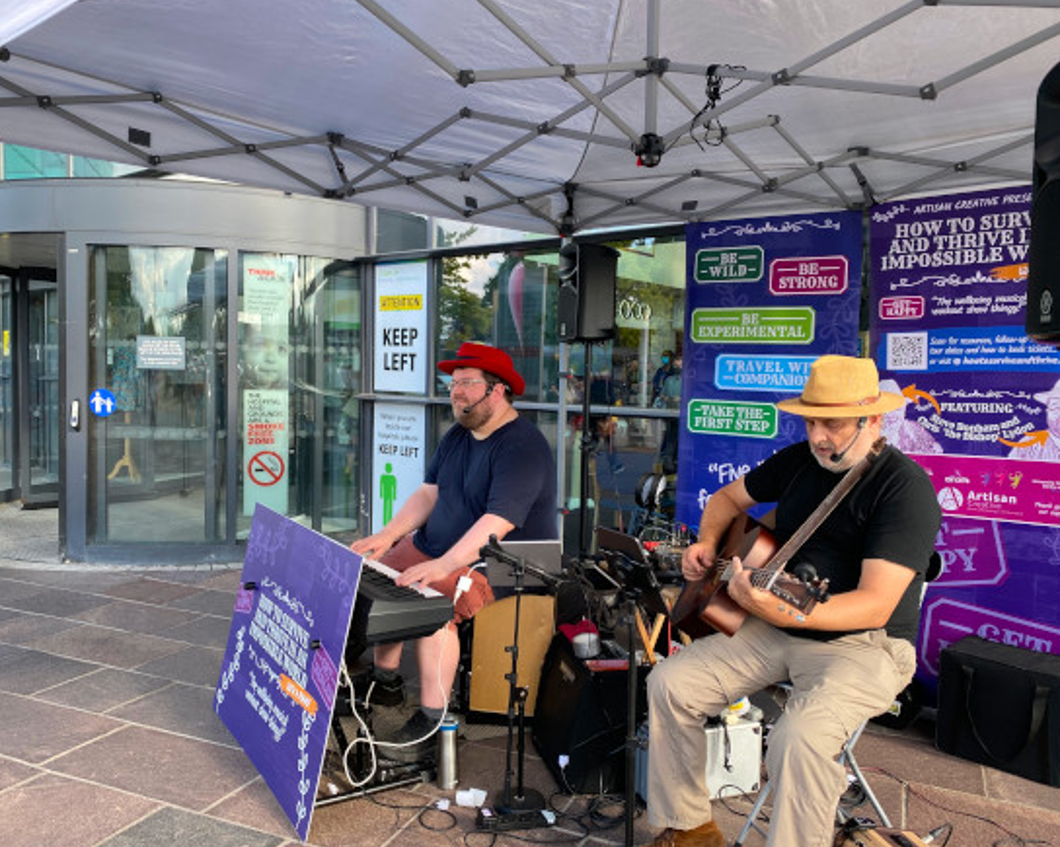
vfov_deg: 51.5
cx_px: 487
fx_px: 878
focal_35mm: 28
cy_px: 426
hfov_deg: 62.1
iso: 32
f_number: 1.8
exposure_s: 1/244
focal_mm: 4.25
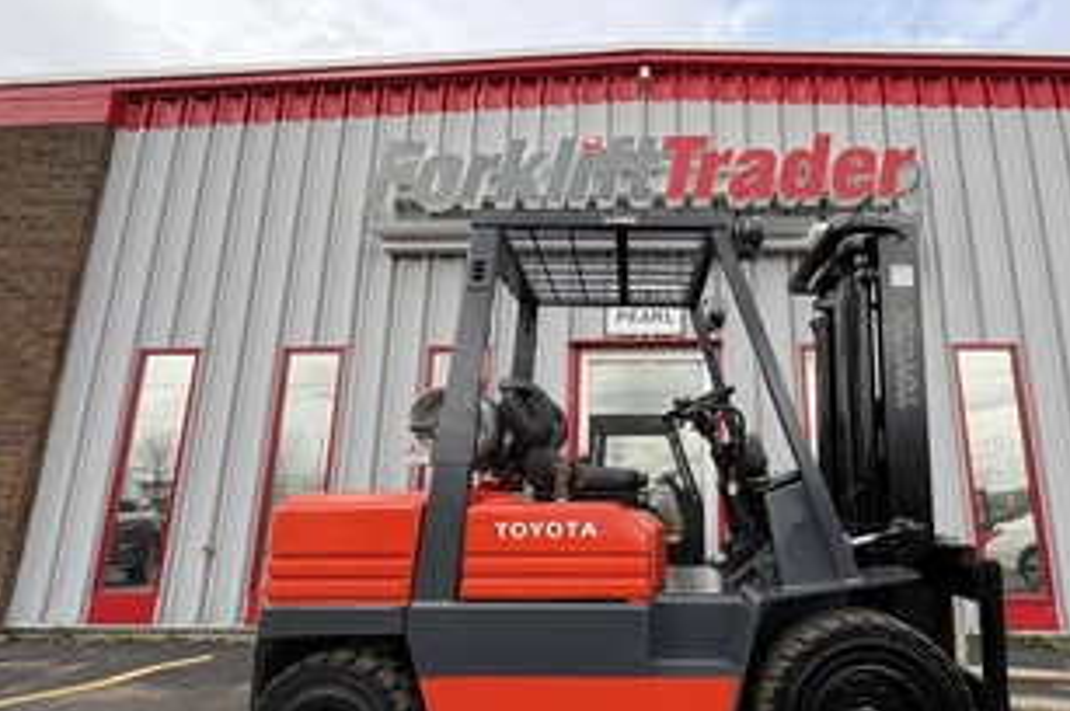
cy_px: 404
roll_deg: +1.3
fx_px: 564
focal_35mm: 19
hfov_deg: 86.0
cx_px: 634
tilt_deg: +11.2
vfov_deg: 64.2
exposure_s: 1/191
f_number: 2.2
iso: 40
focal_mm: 2.22
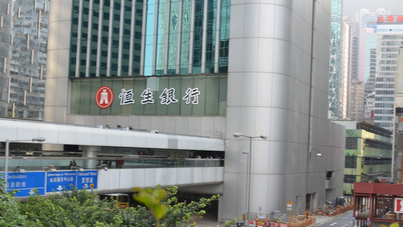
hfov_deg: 40.6
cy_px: 134
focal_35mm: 51
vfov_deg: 23.5
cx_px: 204
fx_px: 545
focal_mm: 32
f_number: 5.6
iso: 200
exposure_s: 1/125
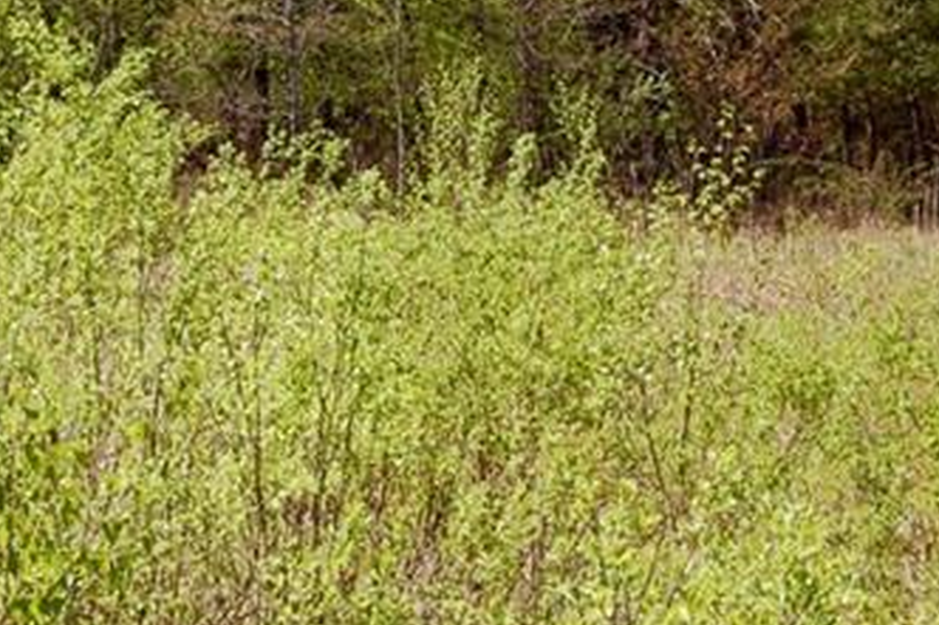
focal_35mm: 148
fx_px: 3858
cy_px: -325
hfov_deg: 13.9
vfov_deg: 9.0
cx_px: 325
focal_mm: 32
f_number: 8
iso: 200
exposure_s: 1/250
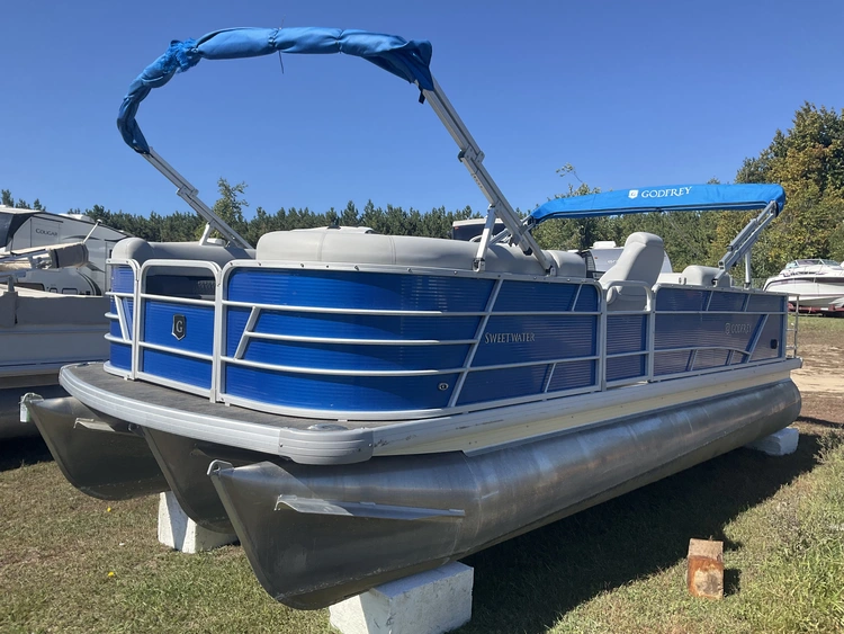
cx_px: 422
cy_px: 317
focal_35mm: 29
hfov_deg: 61.6
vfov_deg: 48.3
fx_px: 707
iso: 25
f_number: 1.8
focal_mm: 3
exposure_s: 1/1577
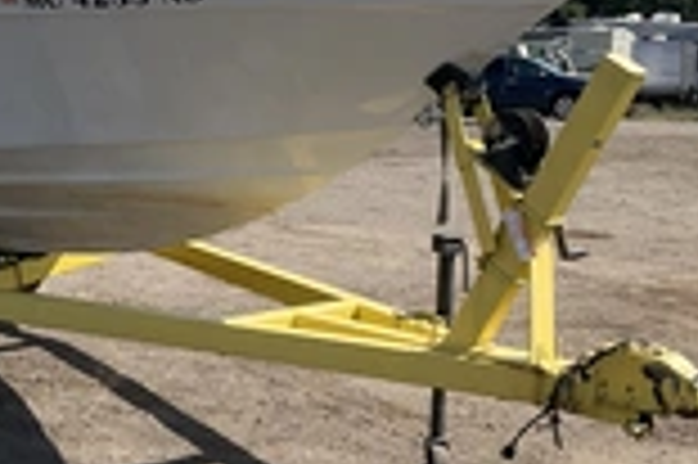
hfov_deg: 25.5
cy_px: 212
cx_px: 122
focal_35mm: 78
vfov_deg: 17.5
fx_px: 1511
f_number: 1.8
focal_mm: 3
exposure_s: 1/1912
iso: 25
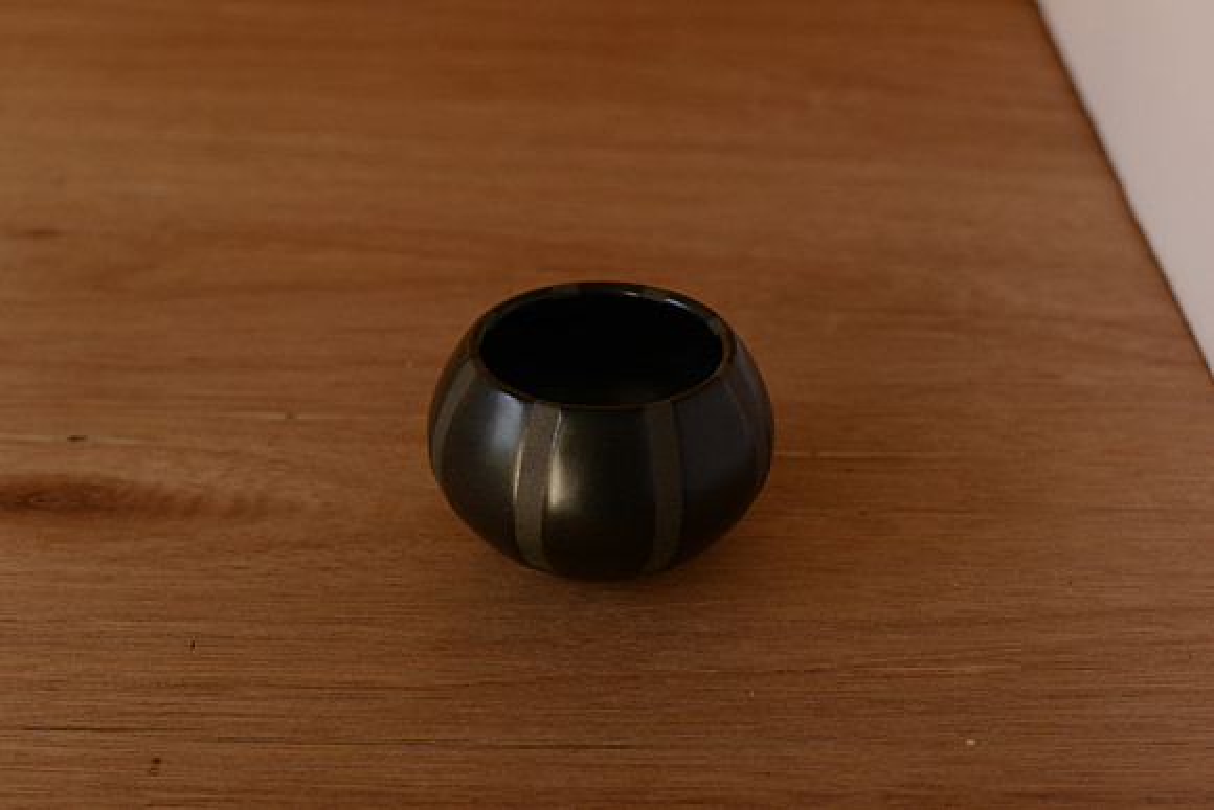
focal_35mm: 50
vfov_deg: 27.0
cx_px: 607
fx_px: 1686
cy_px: 405
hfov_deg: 39.6
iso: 500
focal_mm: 50
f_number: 6.3
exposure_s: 1/100
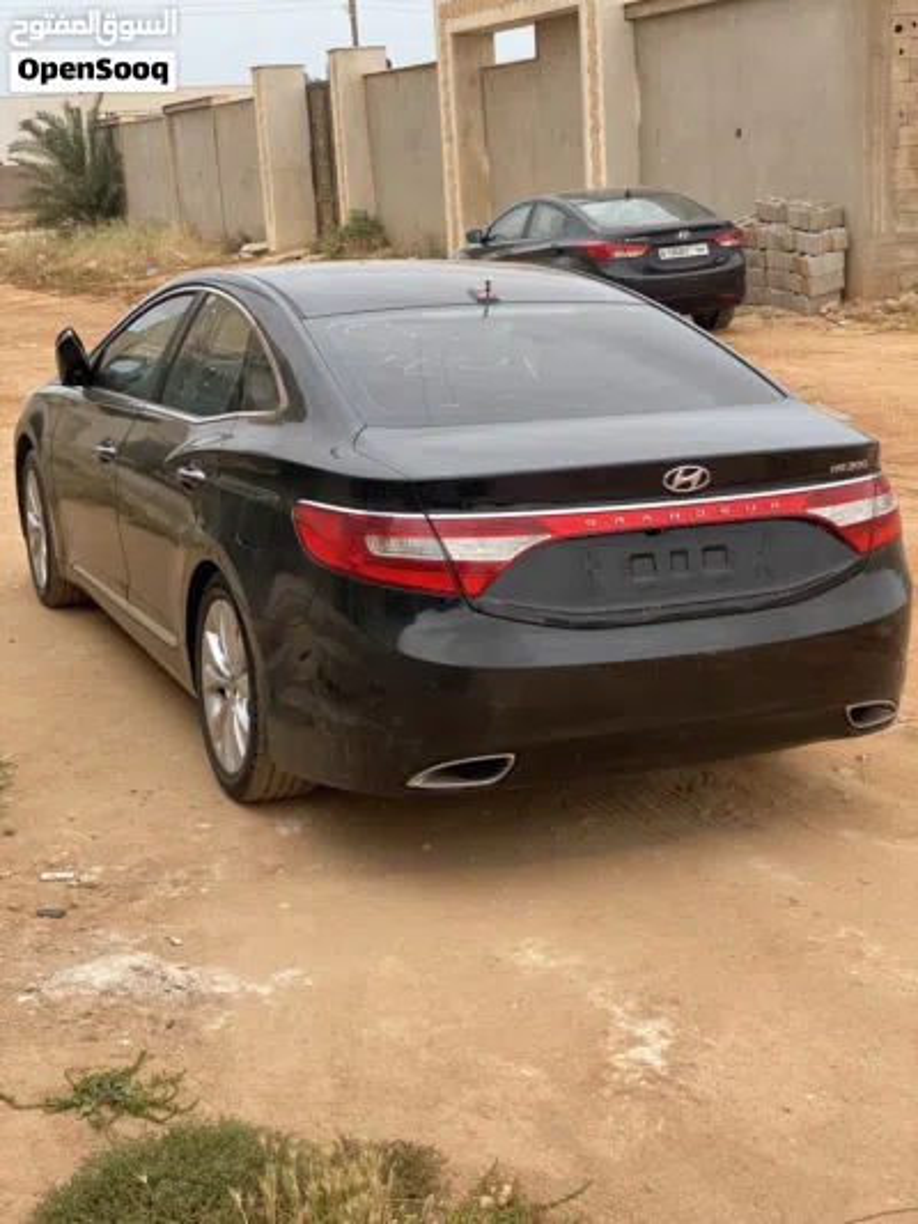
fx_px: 1838
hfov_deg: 28.0
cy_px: 612
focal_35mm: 52
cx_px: 459
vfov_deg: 36.8
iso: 20
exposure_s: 1/484
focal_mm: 6
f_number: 2
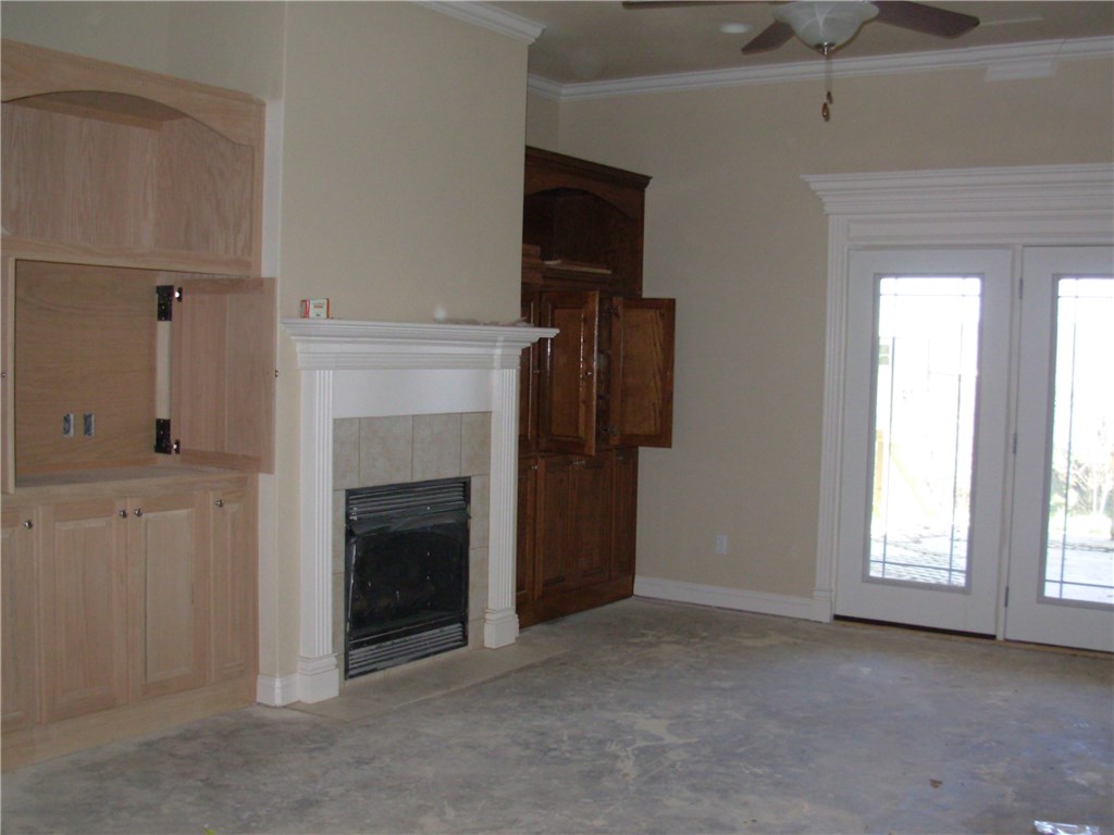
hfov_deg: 49.0
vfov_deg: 37.7
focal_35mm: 38
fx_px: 1223
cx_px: 557
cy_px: 418
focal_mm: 6.3
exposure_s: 1/85.4
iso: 133
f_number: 2.9
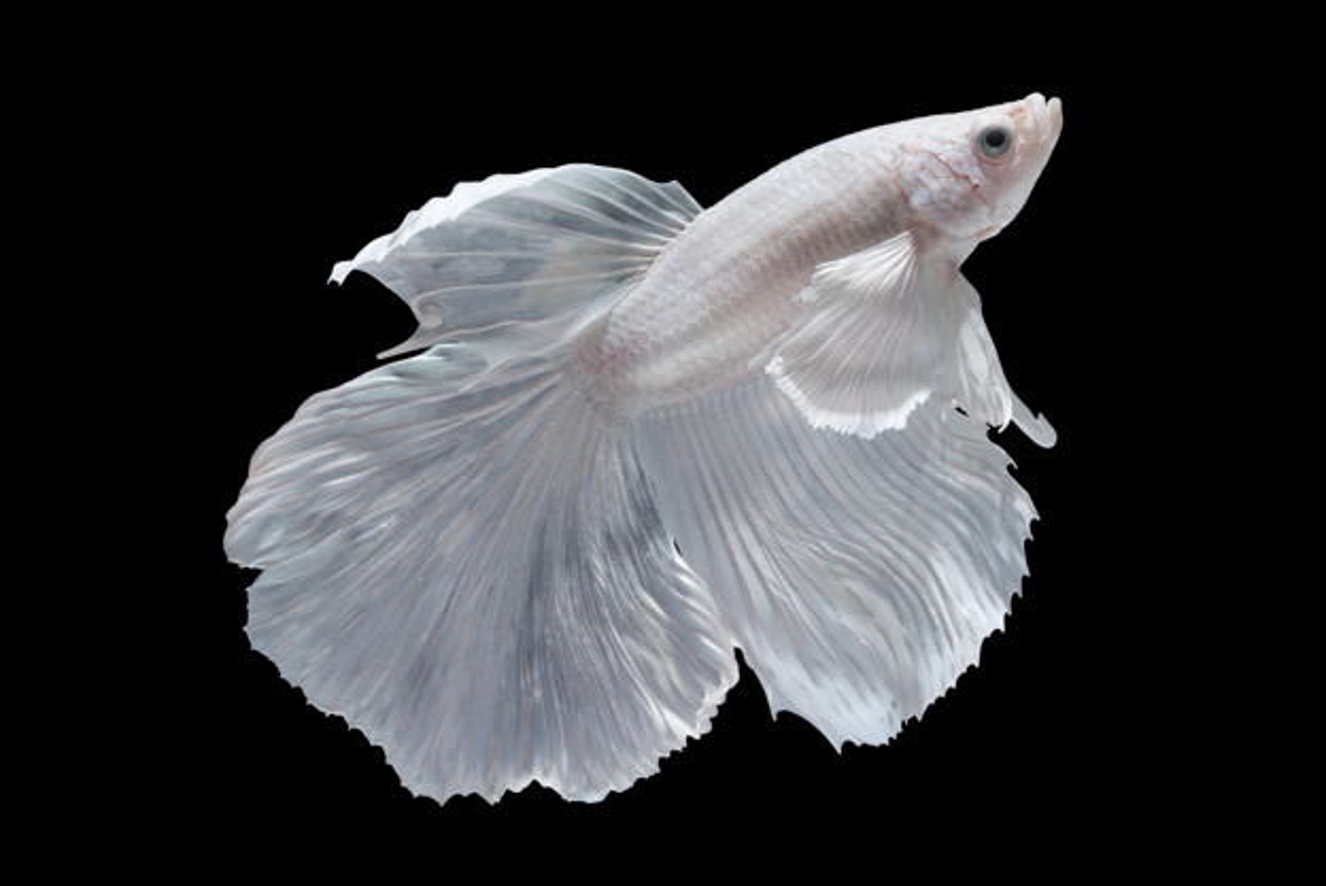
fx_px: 2211
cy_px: 443
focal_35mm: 60
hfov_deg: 33.4
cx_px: 663
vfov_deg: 22.7
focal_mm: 60
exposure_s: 1/125
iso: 100
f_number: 32
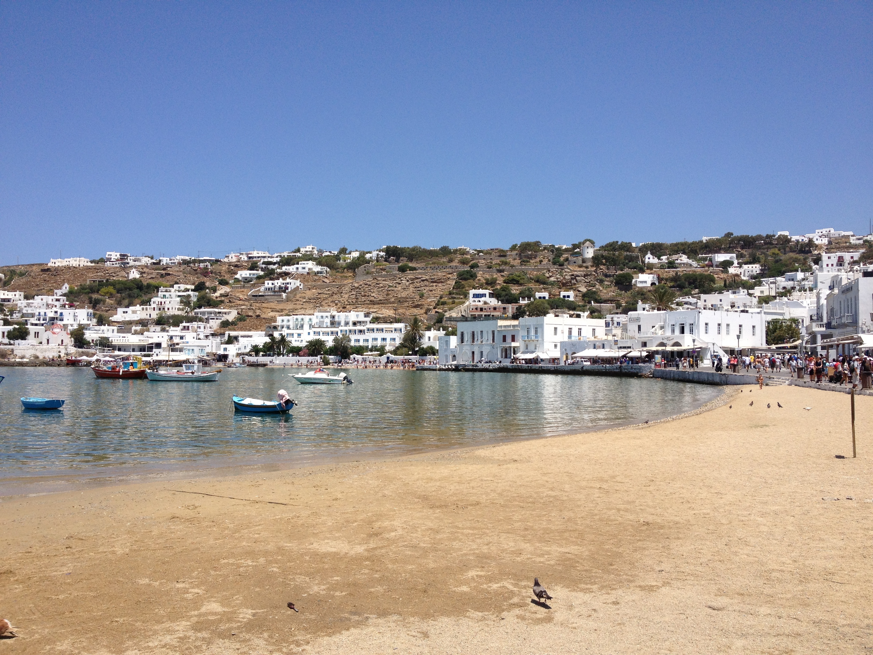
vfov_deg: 40.7
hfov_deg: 52.6
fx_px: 883
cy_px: 328
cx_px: 436
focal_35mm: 35
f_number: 2.4
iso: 50
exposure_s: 1/2404
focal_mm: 4.28
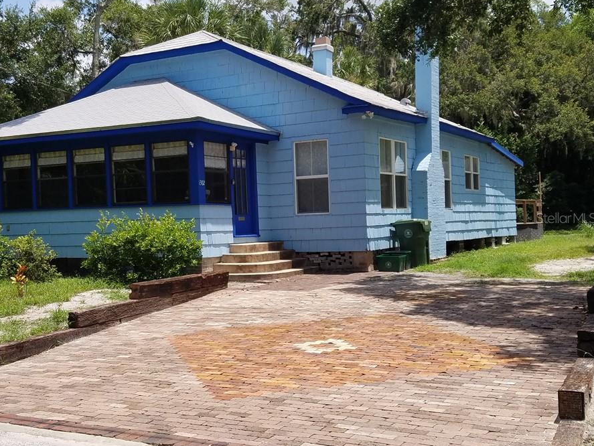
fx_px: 515
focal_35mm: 30
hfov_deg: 59.7
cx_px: 256
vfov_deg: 46.8
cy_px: 218
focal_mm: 4.2
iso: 50
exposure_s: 1/2544
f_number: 1.7
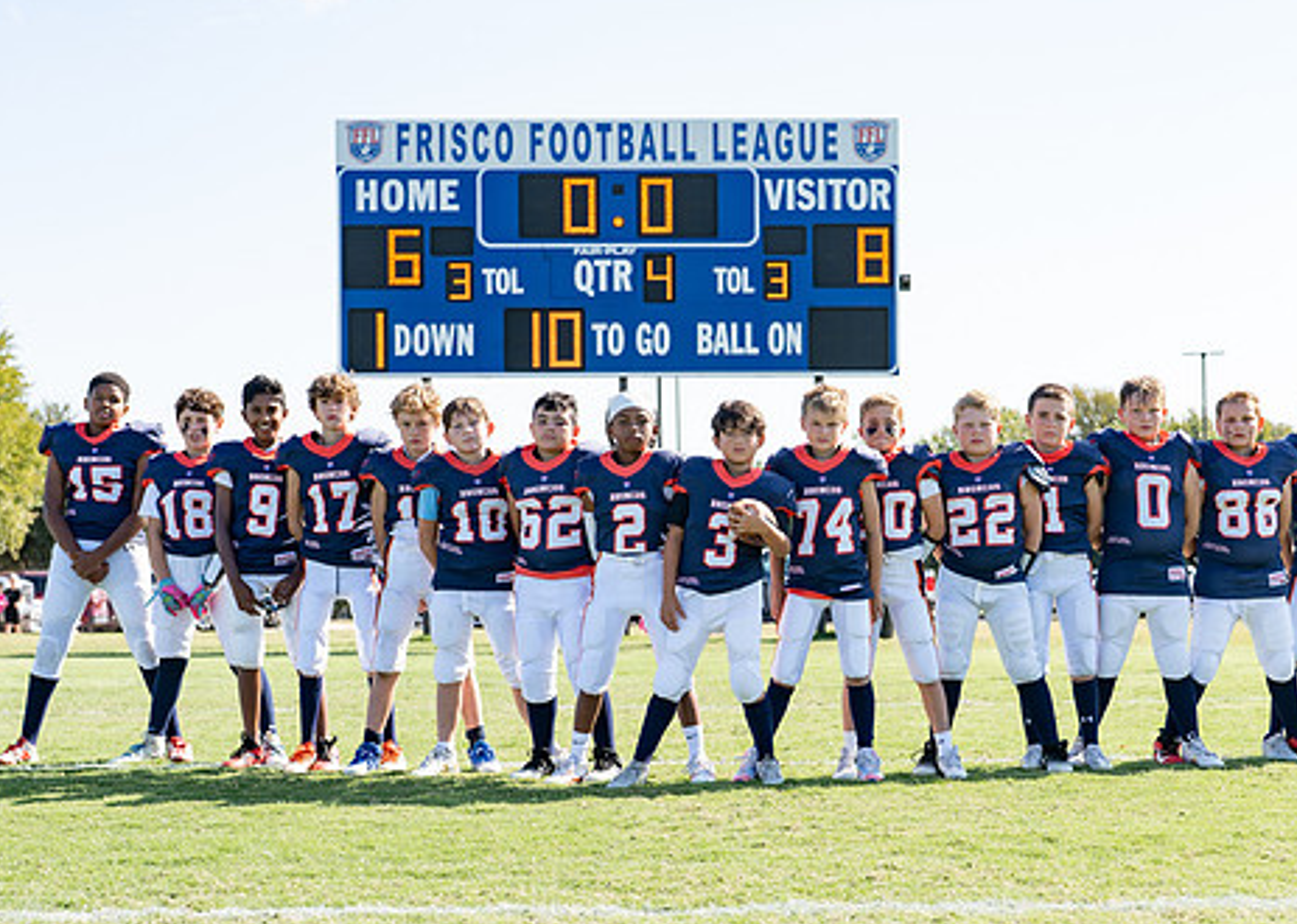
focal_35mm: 75
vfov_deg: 19.0
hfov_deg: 26.4
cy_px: 616
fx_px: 2761
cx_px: 779
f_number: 3.5
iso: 100
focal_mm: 50
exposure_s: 1/500
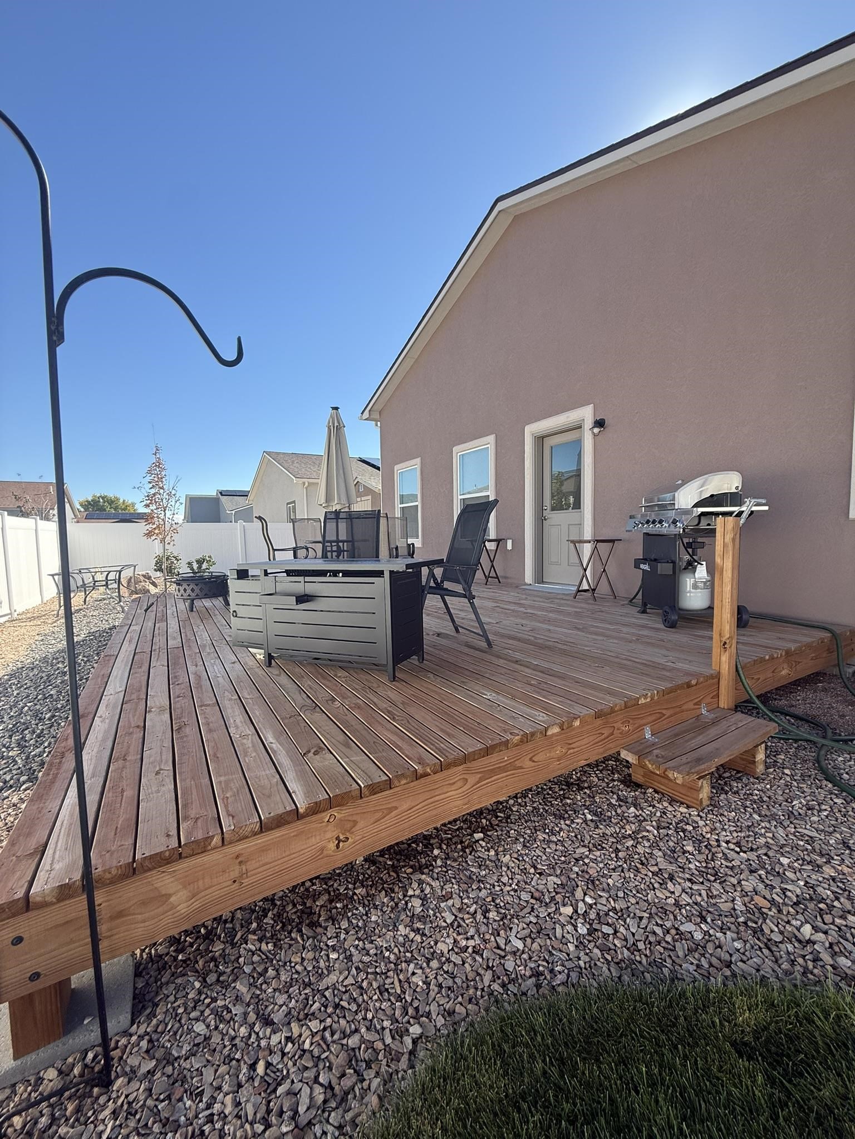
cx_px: 428
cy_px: 570
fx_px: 461
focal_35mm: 14
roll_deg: +0.1
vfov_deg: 102.1
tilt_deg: -4.5
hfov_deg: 85.7
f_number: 2.2
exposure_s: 1/901
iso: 50
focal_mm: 2.22
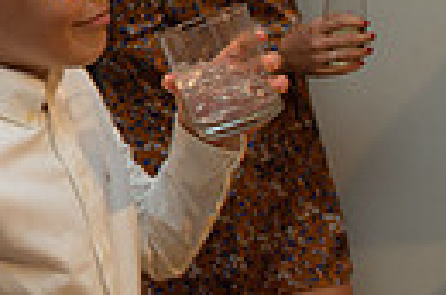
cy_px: 69
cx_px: -144
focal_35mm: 76
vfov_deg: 17.7
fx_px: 939
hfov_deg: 23.4
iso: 1600
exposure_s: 1/60
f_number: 2.8
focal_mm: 17
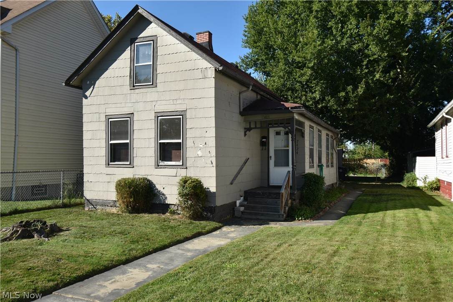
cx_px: 226
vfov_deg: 43.6
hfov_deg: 61.9
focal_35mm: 30
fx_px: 377
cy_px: 151
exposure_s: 1/200
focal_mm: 20
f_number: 9
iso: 100
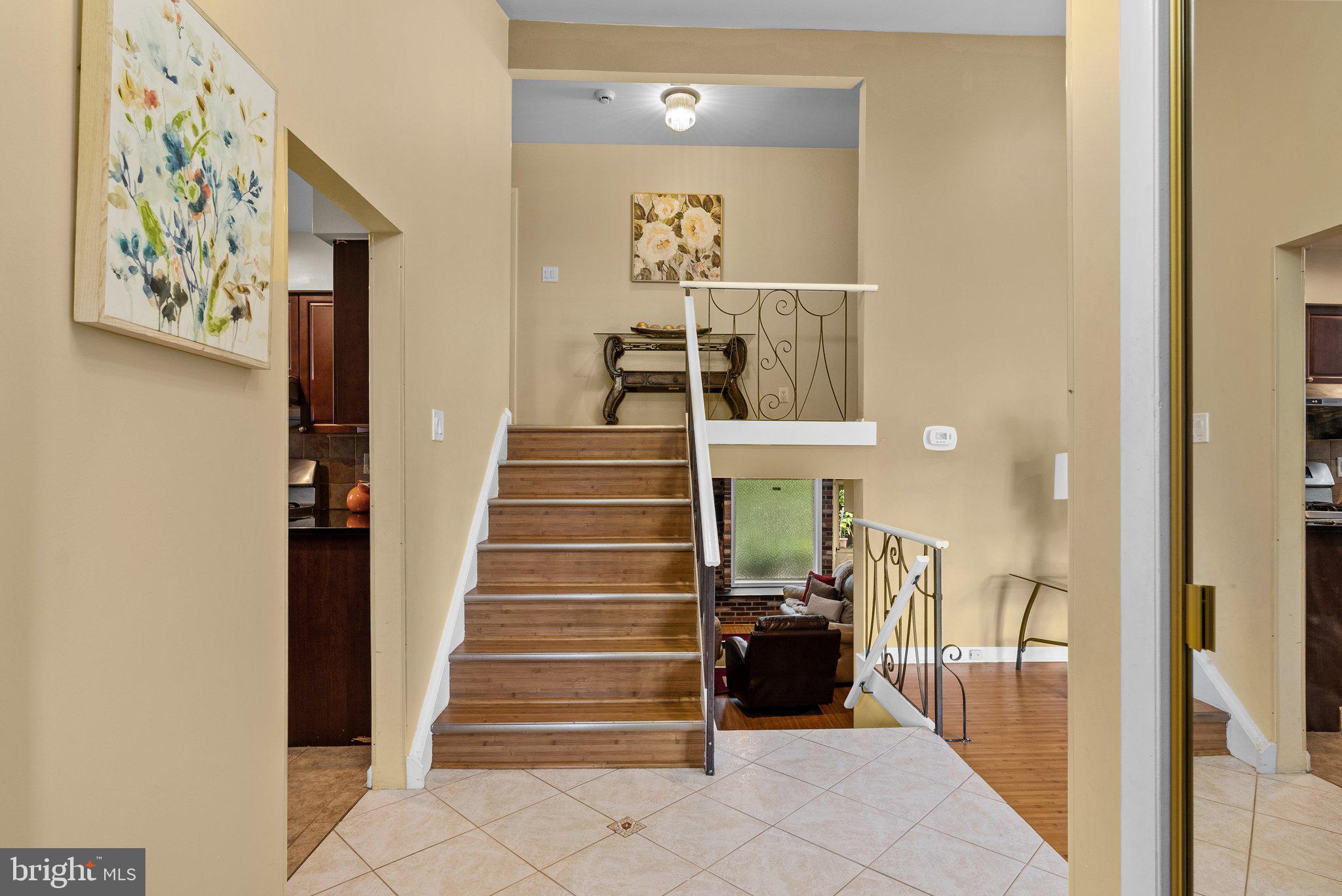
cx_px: 671
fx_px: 671
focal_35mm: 18
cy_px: 448
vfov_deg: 67.4
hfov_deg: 90.0
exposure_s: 1/5
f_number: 8
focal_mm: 18
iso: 400
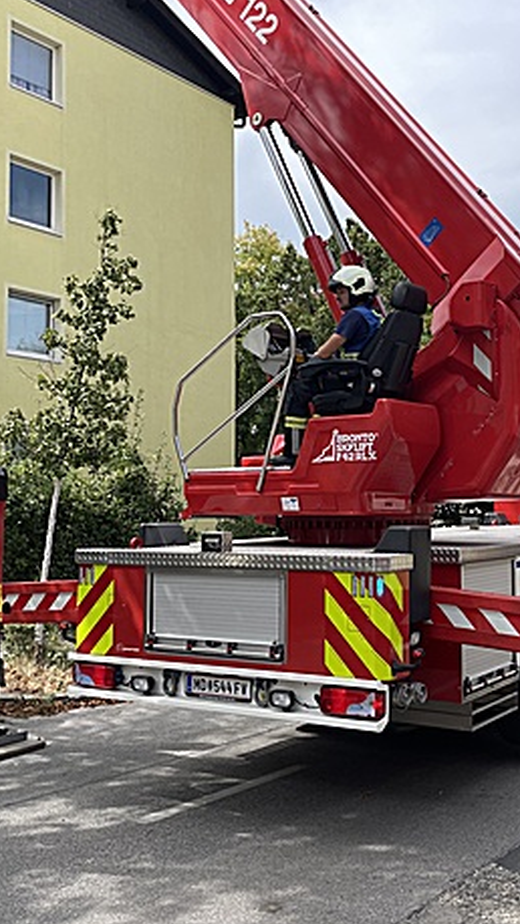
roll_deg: -0.2
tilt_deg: +3.9
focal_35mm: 38
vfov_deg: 52.8
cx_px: 401
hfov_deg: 30.6
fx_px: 932
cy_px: 461
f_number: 1.6
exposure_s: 1/2304
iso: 32
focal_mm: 4.2
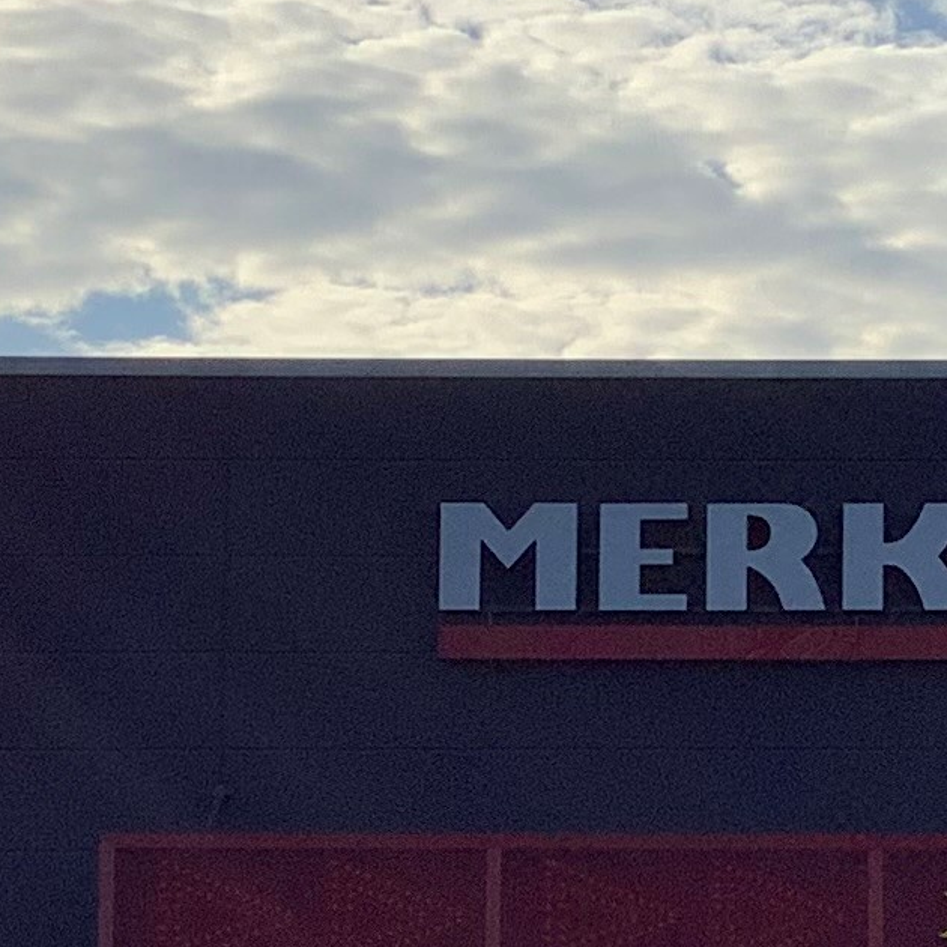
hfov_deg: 12.0
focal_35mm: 142
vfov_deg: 12.3
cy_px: 720
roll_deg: +0.6
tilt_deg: +5.7
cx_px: 1189
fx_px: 4395
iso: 25
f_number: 2.4
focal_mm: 3.3
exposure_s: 1/3021
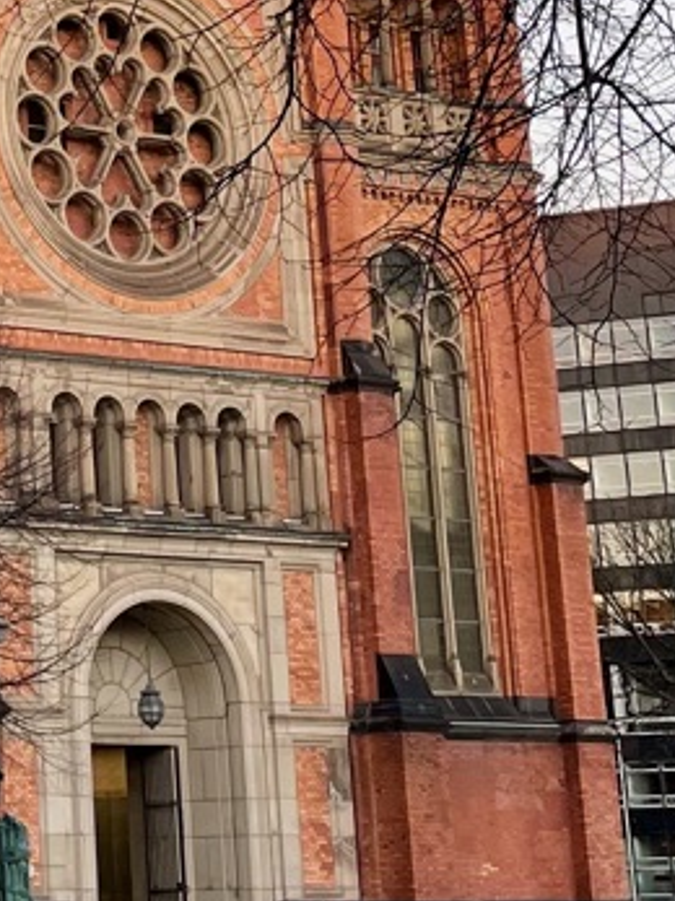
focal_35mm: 120
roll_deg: +1.0
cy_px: -340
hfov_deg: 12.0
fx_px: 3122
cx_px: -231
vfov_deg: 15.5
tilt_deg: +20.9
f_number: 1.6
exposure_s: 1/149
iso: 32
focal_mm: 4.2
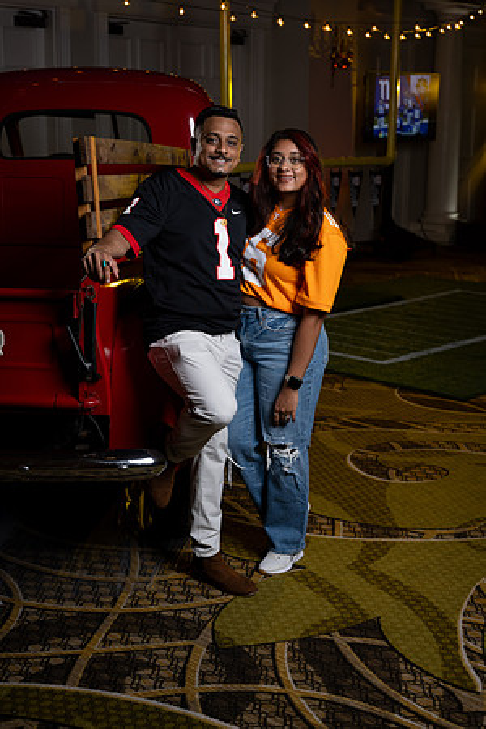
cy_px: 364
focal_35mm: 50
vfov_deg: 39.6
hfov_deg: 27.0
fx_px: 1012
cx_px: 243
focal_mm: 50
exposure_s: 1/125
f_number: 4
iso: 200
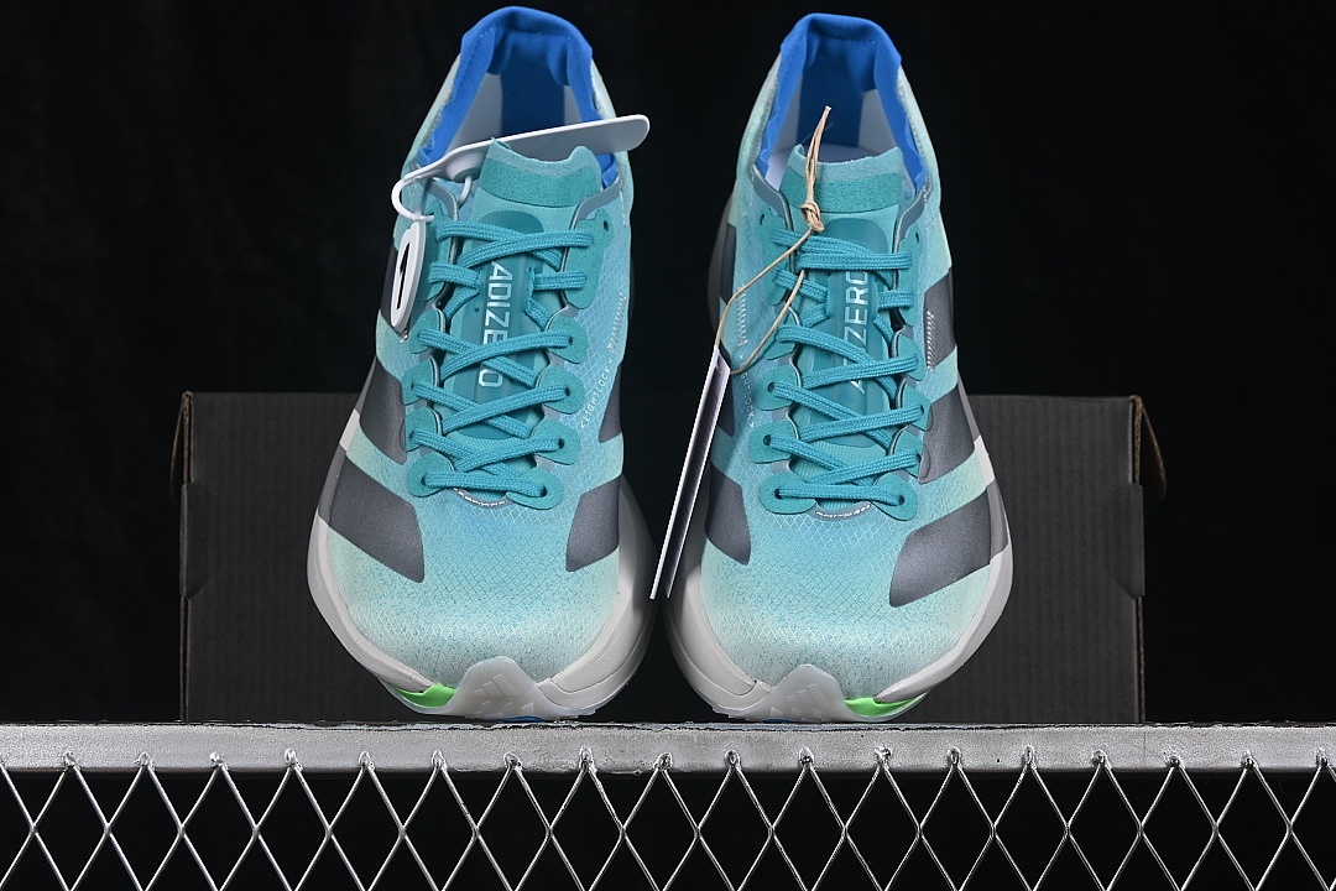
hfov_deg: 27.0
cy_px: 446
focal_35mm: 75
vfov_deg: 18.2
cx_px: 668
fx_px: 2783
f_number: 8
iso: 160
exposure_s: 1/80
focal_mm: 50
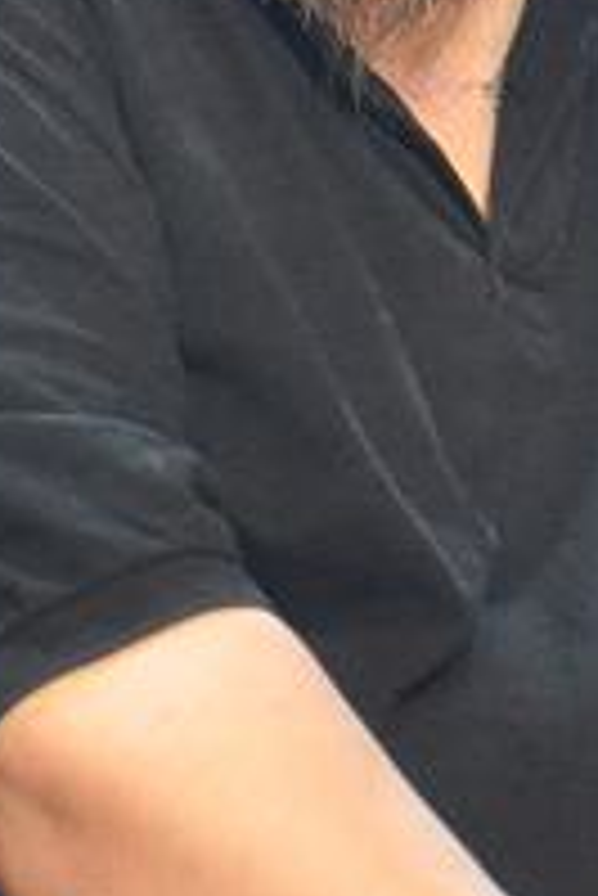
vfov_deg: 2.2
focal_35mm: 948
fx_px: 23578
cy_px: -218
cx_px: 184
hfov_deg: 1.5
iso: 1600
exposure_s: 1/160
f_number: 6.3
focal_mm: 105
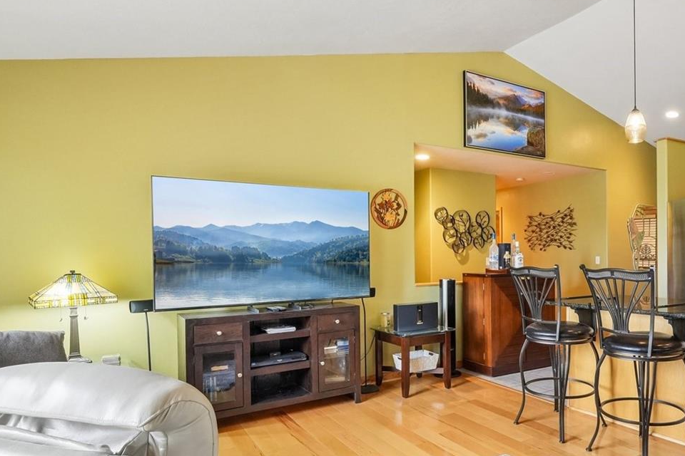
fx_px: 476
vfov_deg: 51.2
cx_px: 453
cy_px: 255
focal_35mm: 25
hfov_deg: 69.6
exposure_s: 1/8
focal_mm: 10
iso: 800
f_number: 8
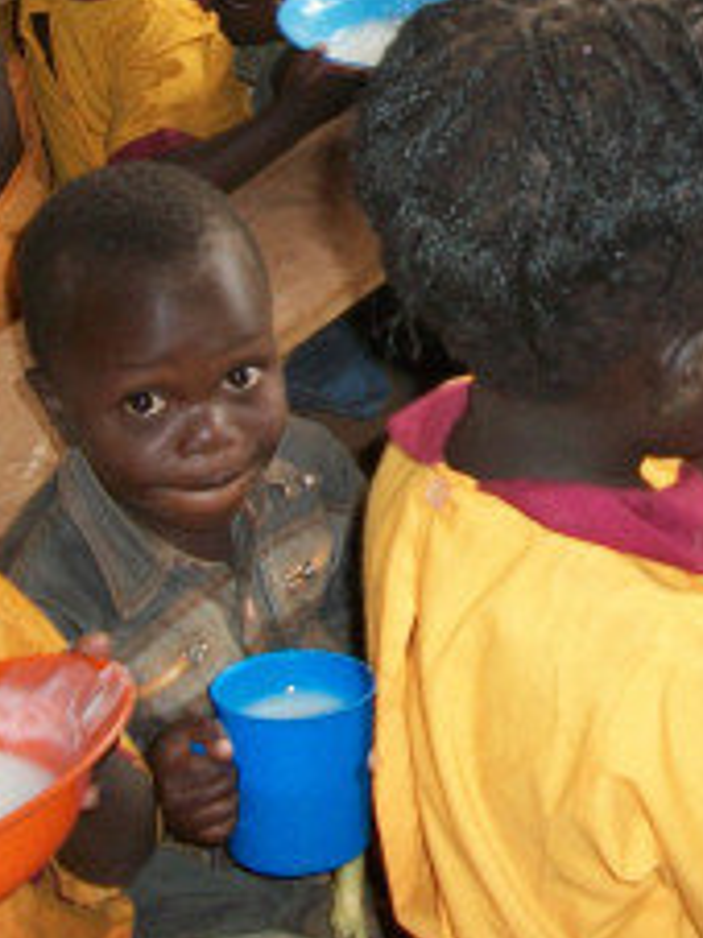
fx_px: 2304
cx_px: 612
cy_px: 103
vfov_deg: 22.5
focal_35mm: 85
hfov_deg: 17.1
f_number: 2.9
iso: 80
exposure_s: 1/30
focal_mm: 5.7
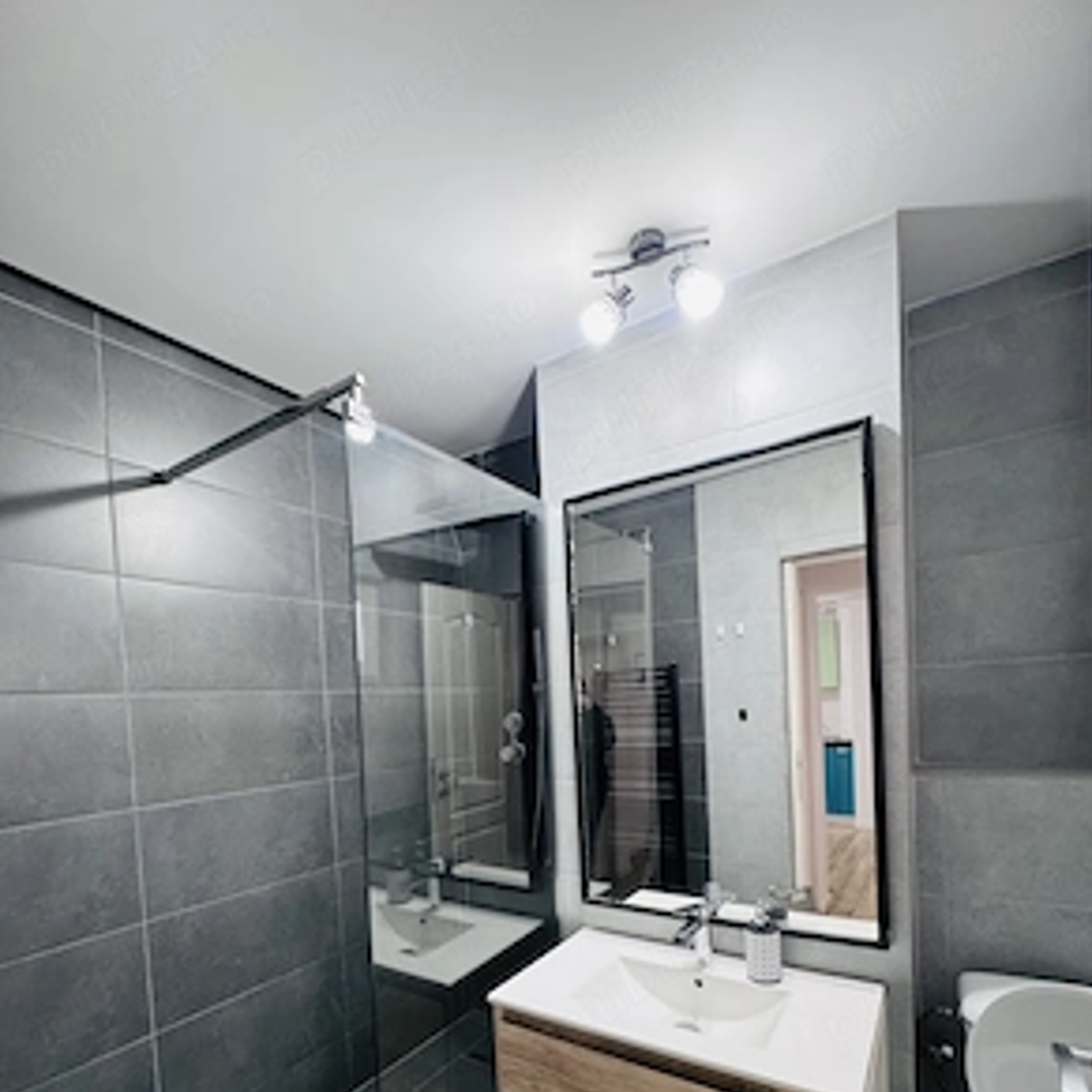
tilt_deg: -1.9
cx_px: 548
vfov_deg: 81.2
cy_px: 728
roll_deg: +2.6
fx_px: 607
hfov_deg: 84.0
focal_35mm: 17
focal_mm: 2.22
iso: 320
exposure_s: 1/50
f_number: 2.2
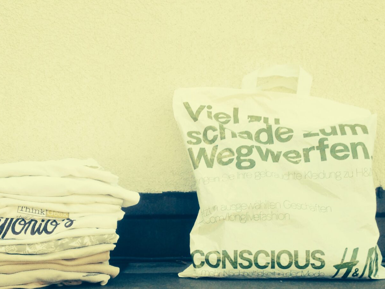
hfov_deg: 26.3
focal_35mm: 74
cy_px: 228
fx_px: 823
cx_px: 166
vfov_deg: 19.7
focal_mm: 4.28
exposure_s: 1/575
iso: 50
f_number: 2.4
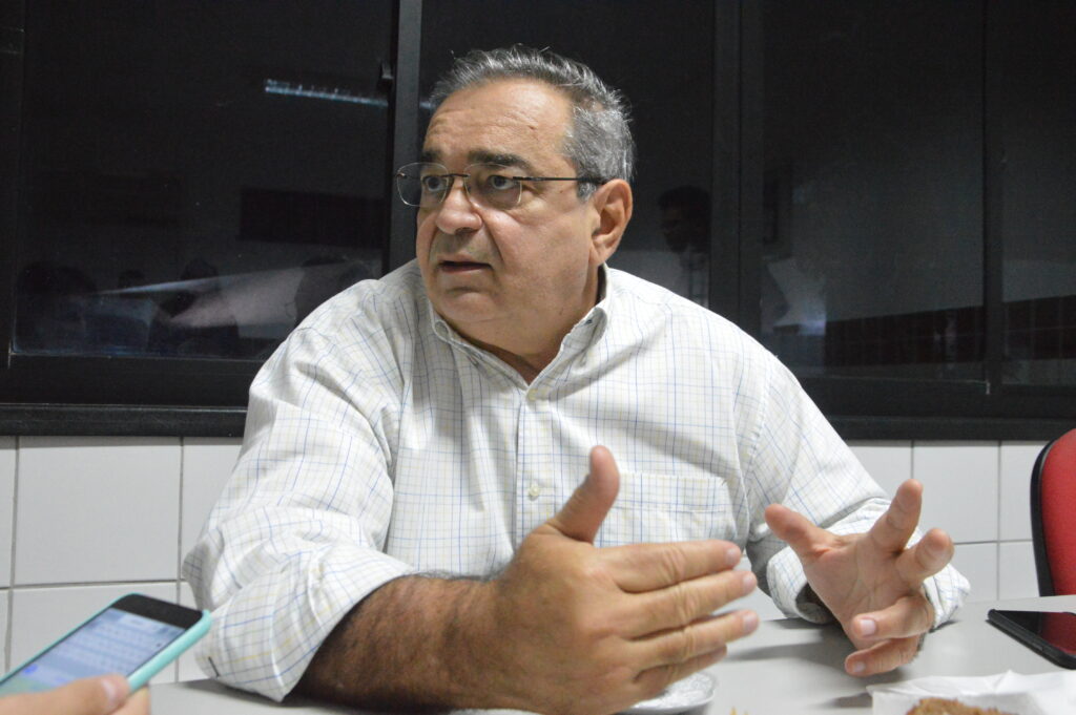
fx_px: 941
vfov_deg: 41.6
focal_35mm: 32
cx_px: 538
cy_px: 358
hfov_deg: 59.5
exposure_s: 1/100
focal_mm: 21
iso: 6400
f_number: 5.6
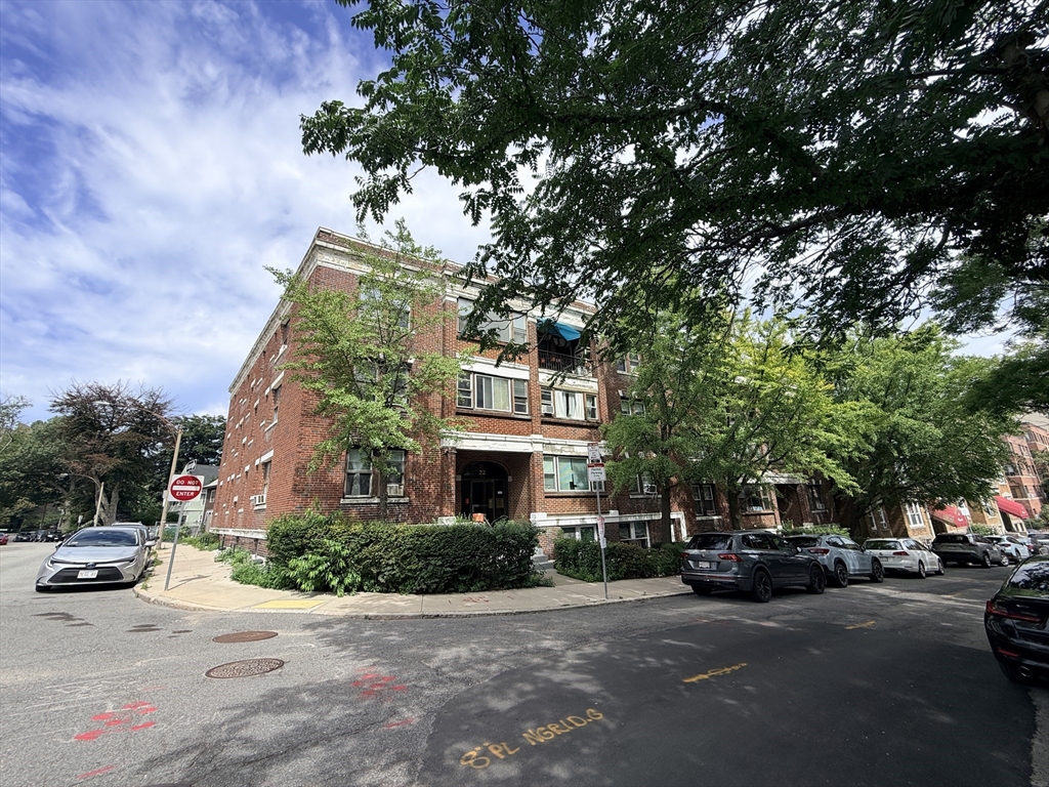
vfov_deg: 85.7
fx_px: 424
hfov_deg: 102.1
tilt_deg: +16.1
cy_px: 394
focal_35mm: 14
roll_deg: +2.1
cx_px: 524
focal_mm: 2.22
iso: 25
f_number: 2.2
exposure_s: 1/770
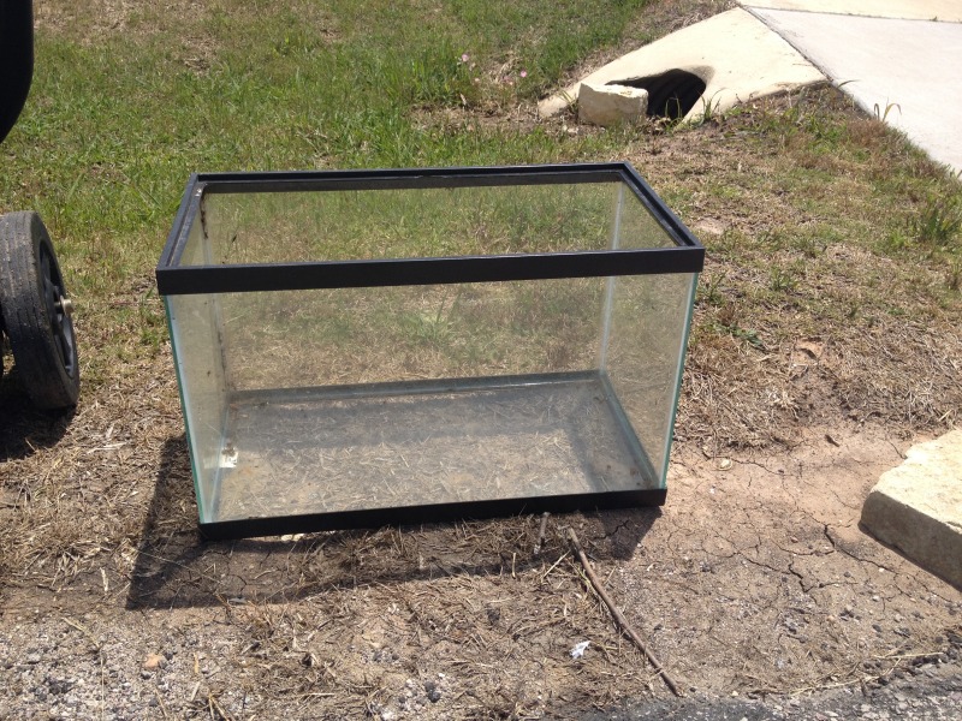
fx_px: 973
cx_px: 481
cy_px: 360
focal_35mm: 35
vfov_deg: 40.7
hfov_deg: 52.6
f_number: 2.4
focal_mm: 4.28
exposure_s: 1/1623
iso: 50
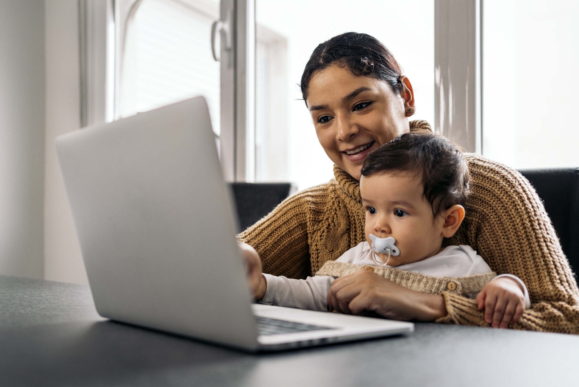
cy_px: 194
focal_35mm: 35
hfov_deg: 54.4
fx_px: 563
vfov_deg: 37.9
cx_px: 290
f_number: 2.2
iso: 250
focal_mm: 35
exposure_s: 1/200
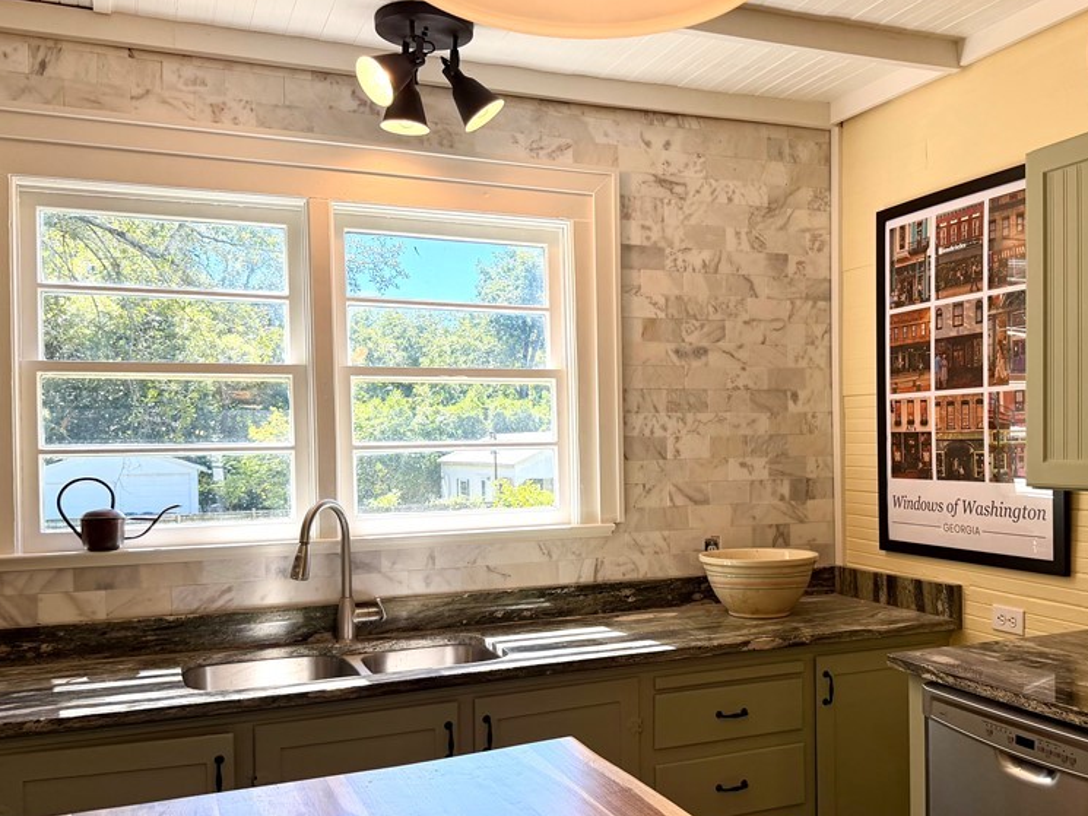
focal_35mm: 33
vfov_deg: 42.9
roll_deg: +0.4
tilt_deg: -1.0
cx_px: 654
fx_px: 1037
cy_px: 454
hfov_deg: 54.9
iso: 100
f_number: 1.78
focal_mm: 6.76
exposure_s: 1/504
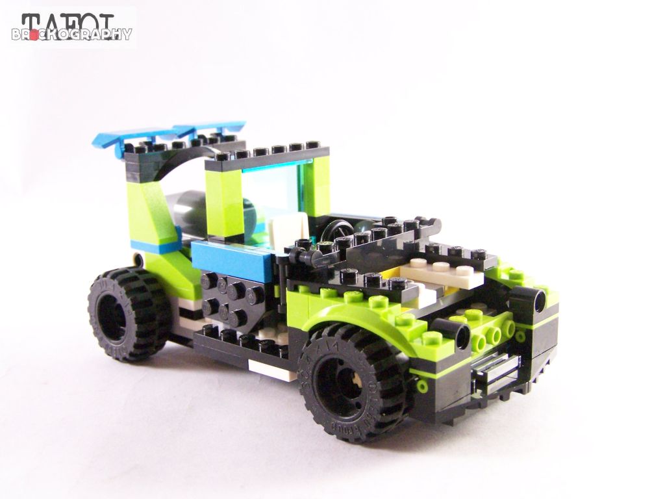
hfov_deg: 43.9
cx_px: 332
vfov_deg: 33.6
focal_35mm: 43
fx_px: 826
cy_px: 250
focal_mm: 7.1
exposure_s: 1/45
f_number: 3.2
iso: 400
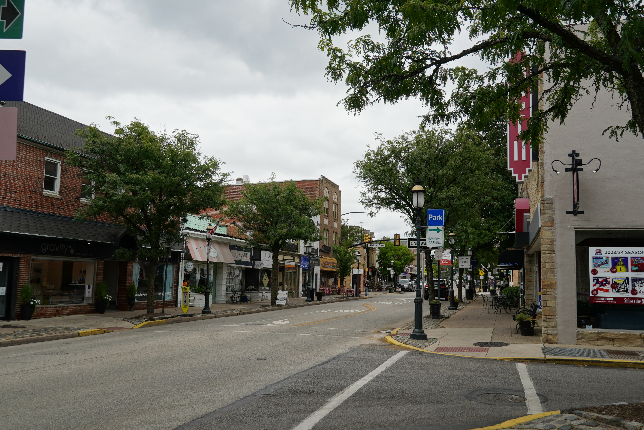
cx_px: 322
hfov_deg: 55.1
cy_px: 215
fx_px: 617
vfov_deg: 38.4
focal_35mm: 34
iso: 100
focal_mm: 23
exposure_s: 1/160
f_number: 6.3
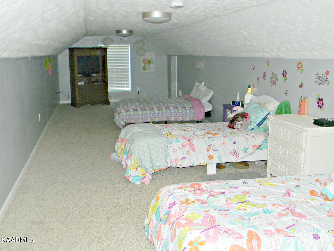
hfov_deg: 51.4
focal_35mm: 36
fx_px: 347
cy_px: 126
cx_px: 167
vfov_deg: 39.7
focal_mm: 6.4
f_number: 3.7
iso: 219
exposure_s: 1/30
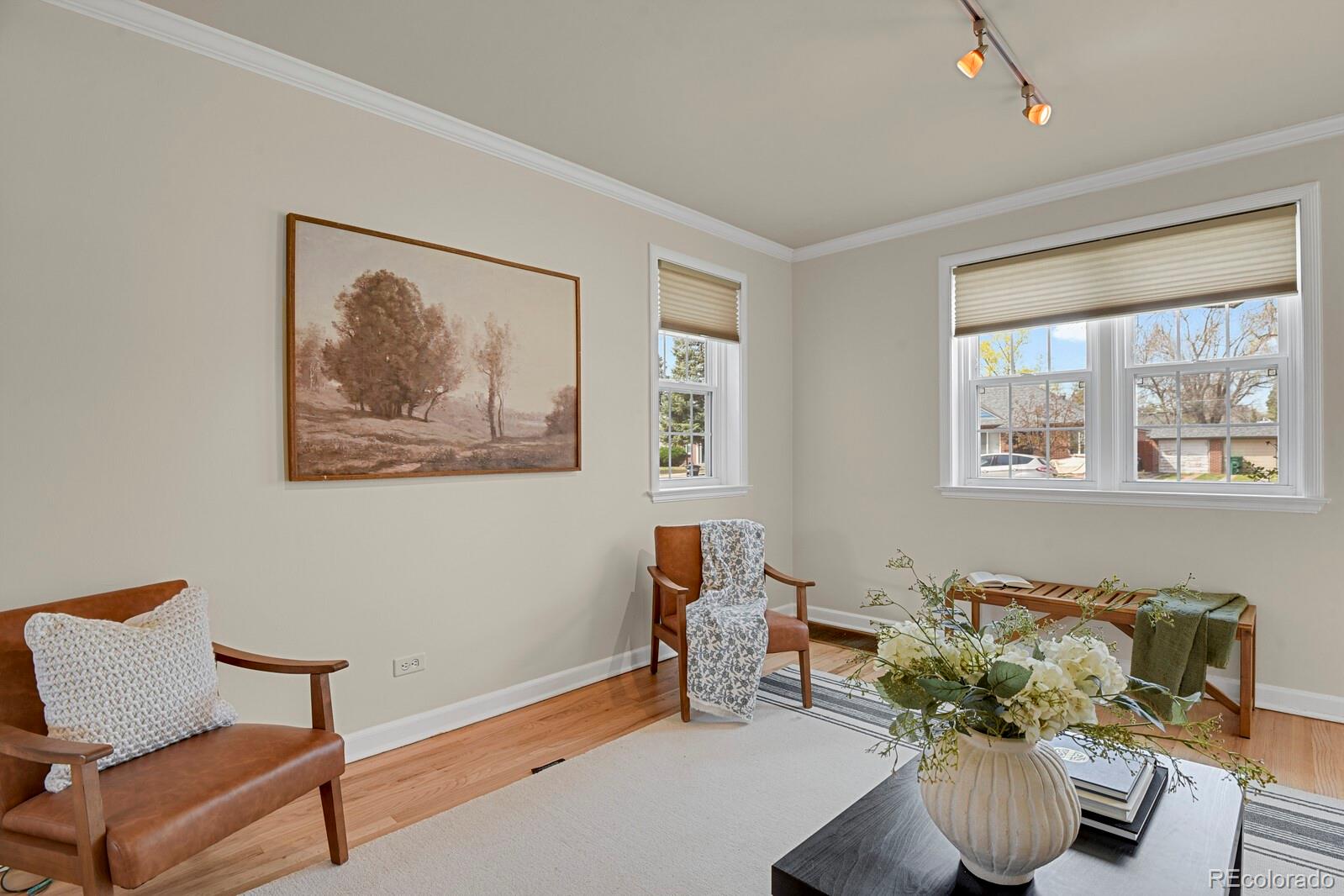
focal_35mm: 17
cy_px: 448
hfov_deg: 93.3
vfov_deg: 70.4
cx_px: 672
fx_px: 635
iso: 250
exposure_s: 1.6
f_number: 8
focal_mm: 17
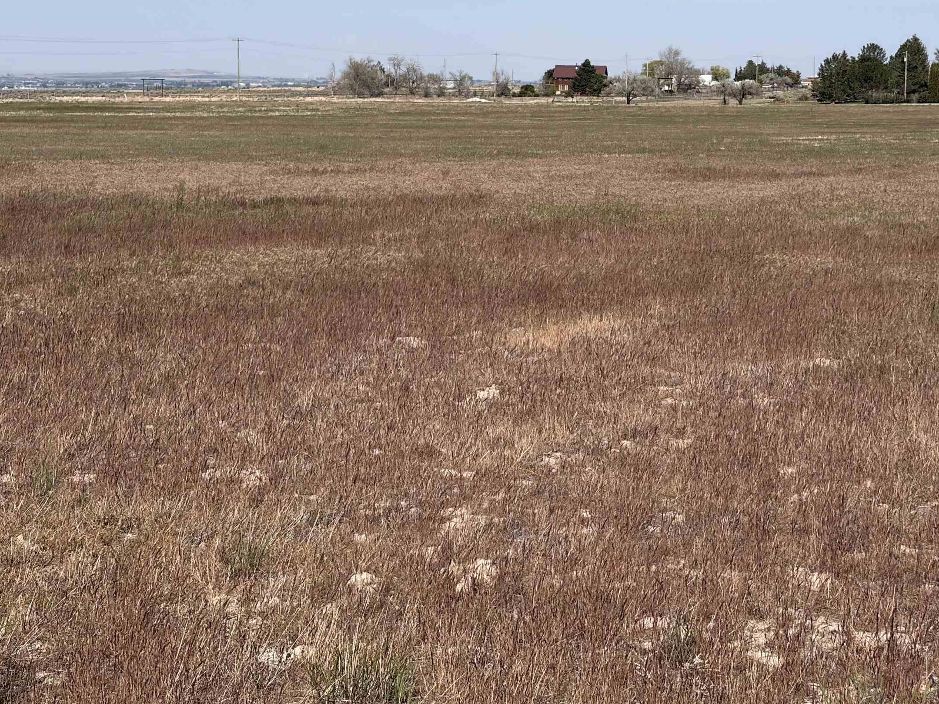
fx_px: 2007
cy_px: 260
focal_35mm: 74
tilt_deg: -6.1
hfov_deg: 26.2
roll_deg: +0.0
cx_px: 610
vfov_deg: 19.9
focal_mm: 5.96
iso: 32
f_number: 1.6
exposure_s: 1/5348
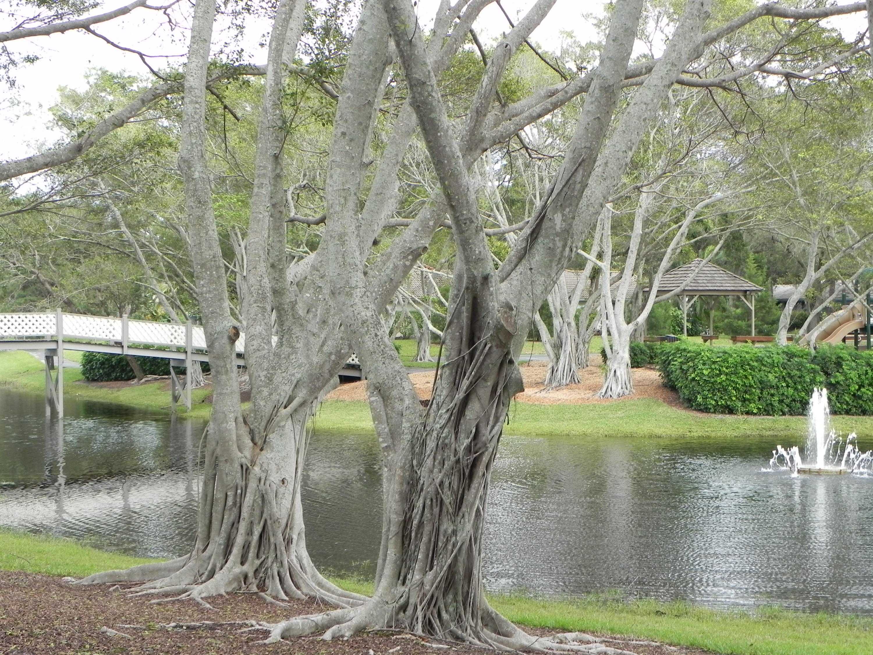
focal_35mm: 66
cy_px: 328
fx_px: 1664
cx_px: 436
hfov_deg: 29.4
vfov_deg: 22.3
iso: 160
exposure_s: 1/146
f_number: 4.5
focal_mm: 11.8
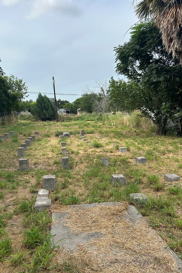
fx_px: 228
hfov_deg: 43.6
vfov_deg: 61.9
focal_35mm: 30
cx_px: 85
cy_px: 145
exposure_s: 1/2513
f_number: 1.5
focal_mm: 5.7
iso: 50
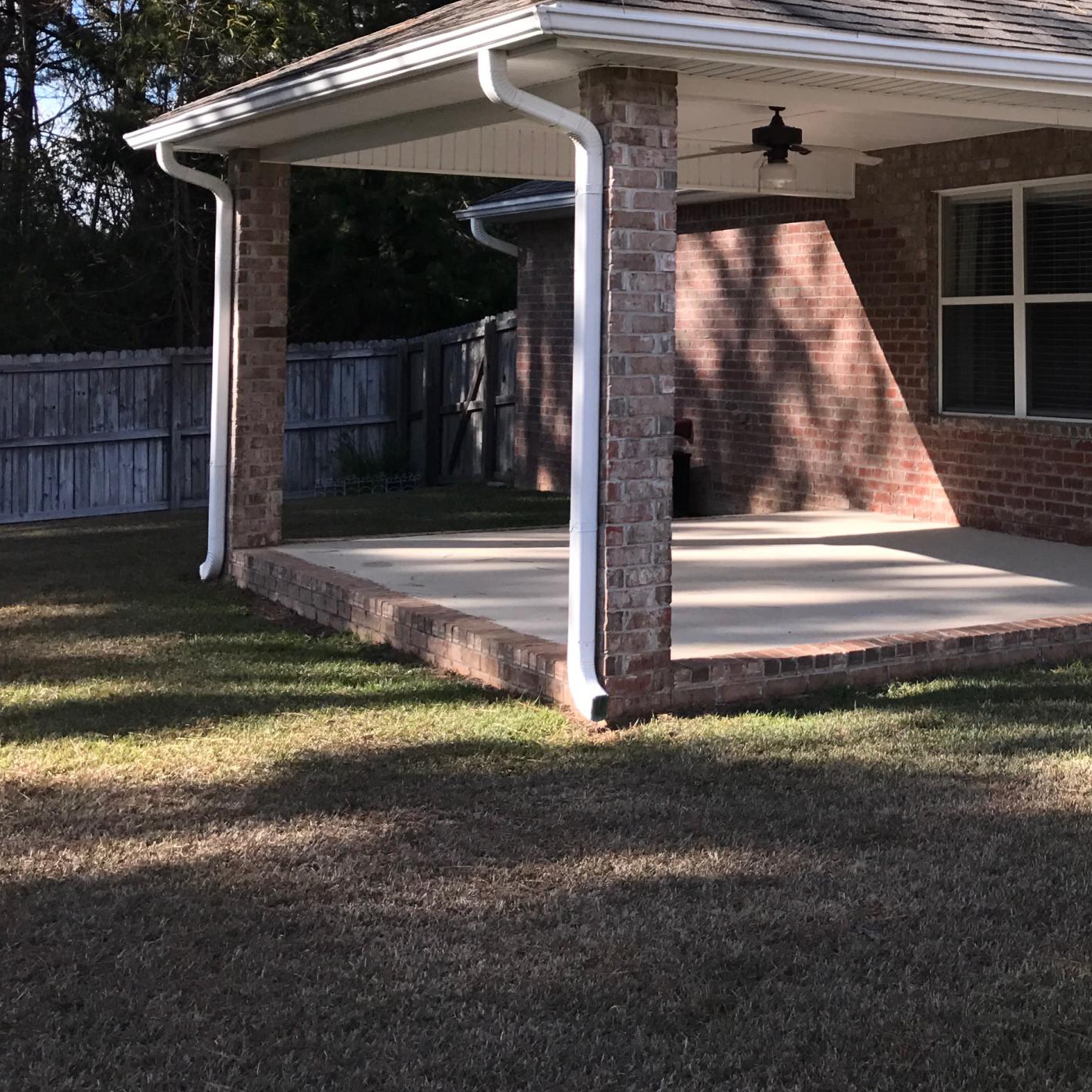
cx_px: 965
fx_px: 1892
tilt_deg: +2.2
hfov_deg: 30.9
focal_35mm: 53
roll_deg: -0.2
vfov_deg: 31.5
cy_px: 250
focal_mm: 3.99
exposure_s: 1/1198
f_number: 1.8
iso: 20
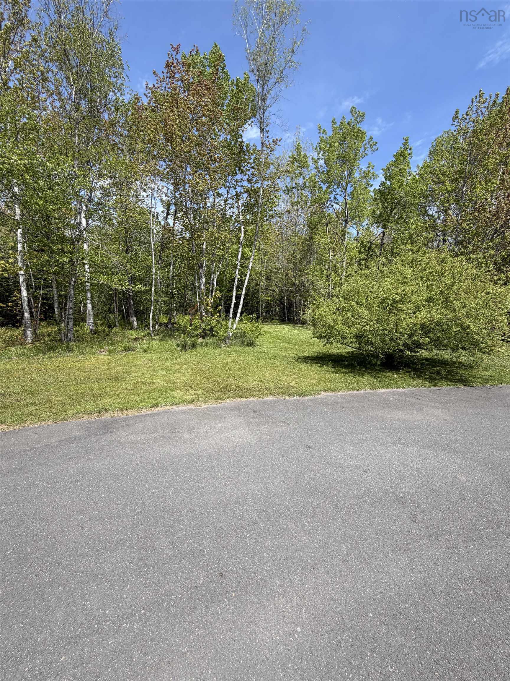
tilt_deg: -7.1
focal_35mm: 14
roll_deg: -2.2
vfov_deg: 102.1
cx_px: 255
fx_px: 275
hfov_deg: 85.7
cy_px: 340
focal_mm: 2.22
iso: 32
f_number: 2.2
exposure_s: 1/770
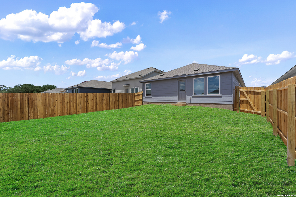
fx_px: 115
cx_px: 148
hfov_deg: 104.3
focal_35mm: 14
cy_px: 98
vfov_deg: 81.2
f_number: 8
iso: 250
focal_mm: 14
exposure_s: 1/800
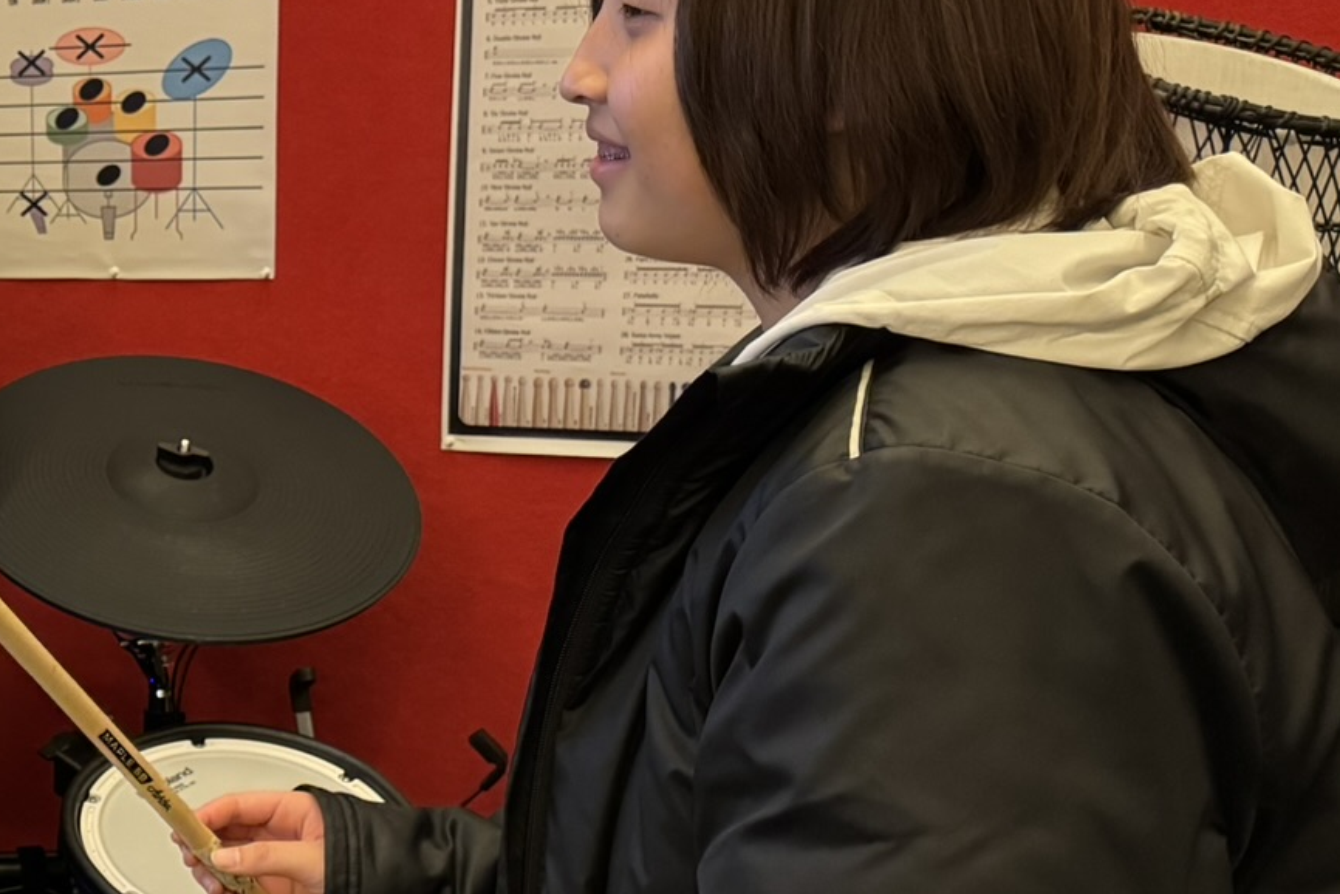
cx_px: -149
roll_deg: +2.3
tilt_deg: -14.7
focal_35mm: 59
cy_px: 575
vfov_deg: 22.9
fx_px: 2197
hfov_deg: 30.3
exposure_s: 1/33
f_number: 1.78
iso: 640
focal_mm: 6.76
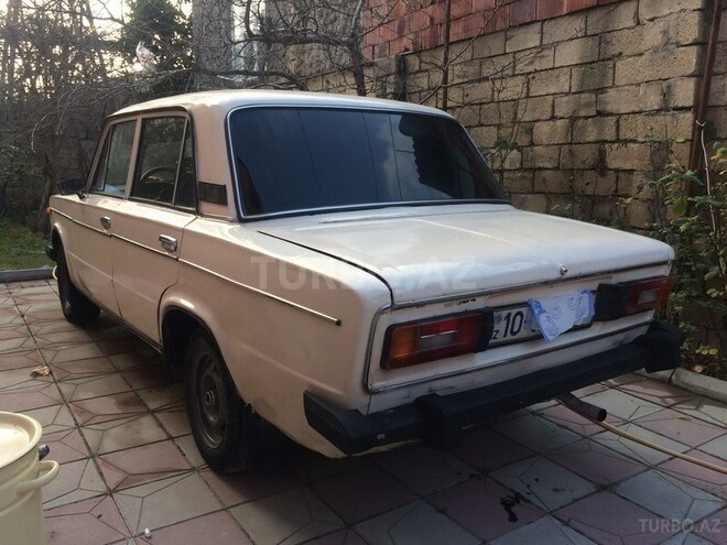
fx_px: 609
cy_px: 272
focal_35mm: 29
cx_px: 364
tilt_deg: -10.8
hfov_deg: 61.7
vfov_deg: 48.2
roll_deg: -1.7
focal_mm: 4.15
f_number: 2.2
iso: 32
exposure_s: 1/266
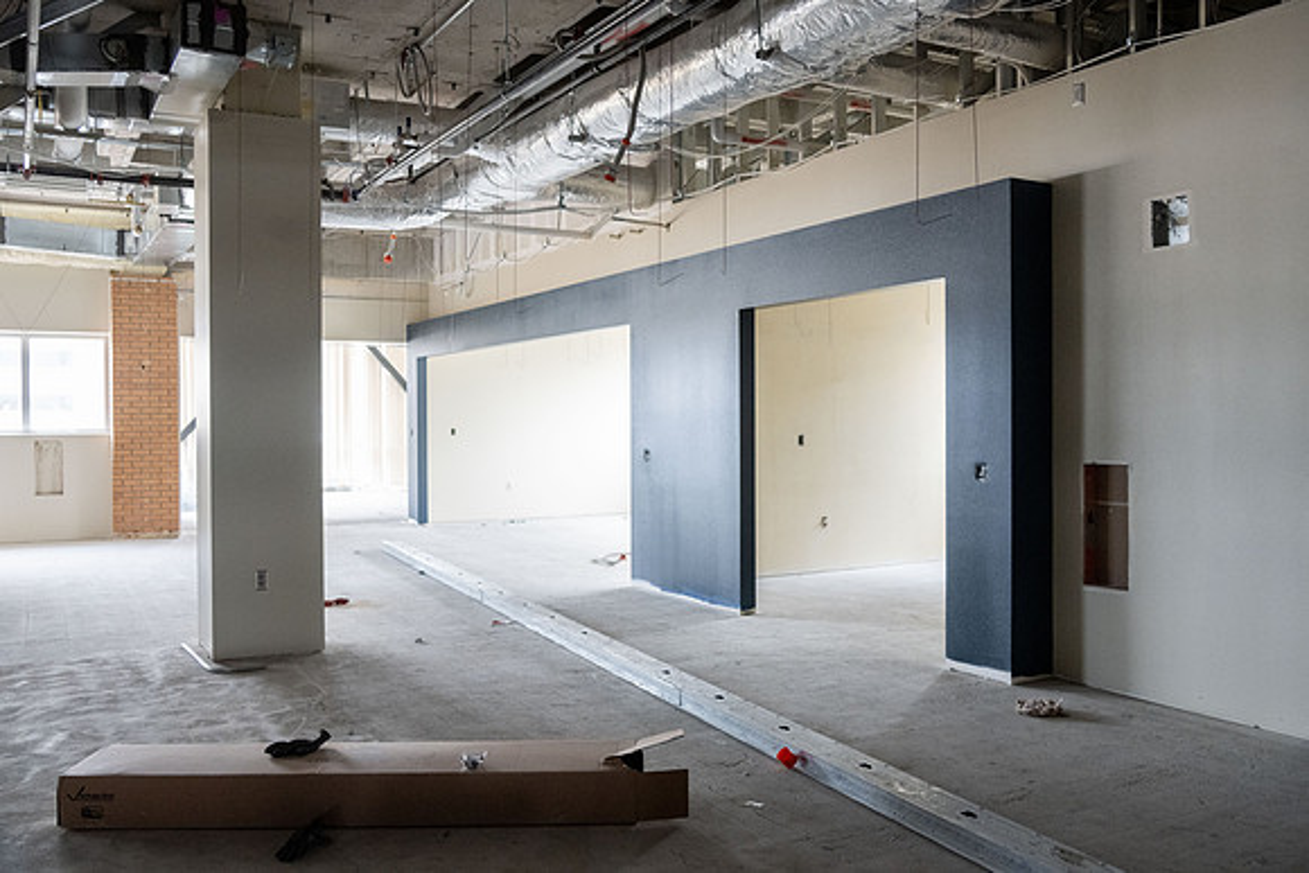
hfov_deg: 59.4
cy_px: 432
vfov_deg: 41.7
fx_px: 1146
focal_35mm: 32
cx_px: 675
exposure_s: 1/250
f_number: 4
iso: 2500
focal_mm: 30
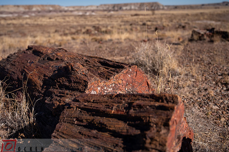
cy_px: 77
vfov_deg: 36.9
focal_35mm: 36
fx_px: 229
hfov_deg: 53.1
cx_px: 117
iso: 200
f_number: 4
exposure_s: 1/2000
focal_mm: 34.5
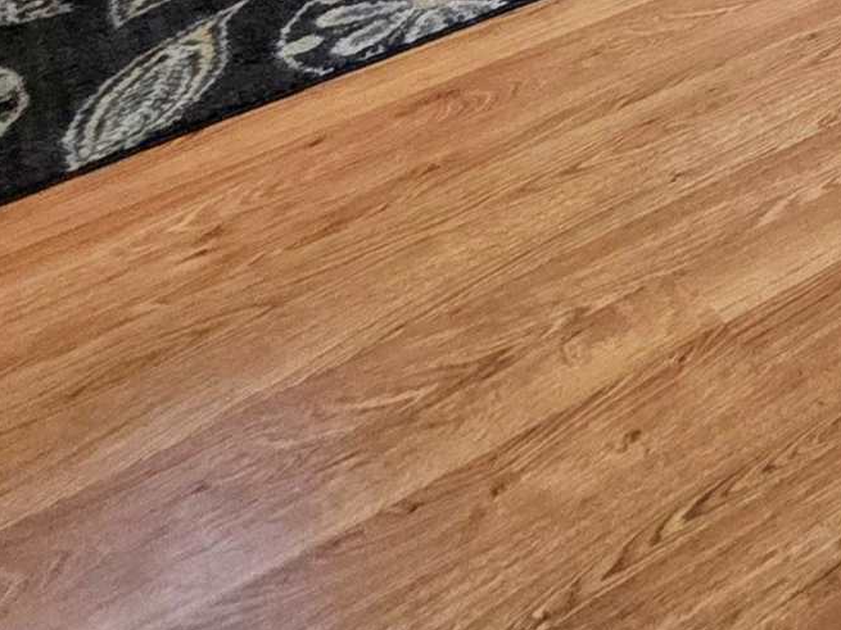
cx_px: 1496
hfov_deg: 21.4
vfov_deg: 15.2
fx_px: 1482
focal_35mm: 61
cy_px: -844
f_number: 1.9
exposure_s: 1/120
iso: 50
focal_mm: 2.2
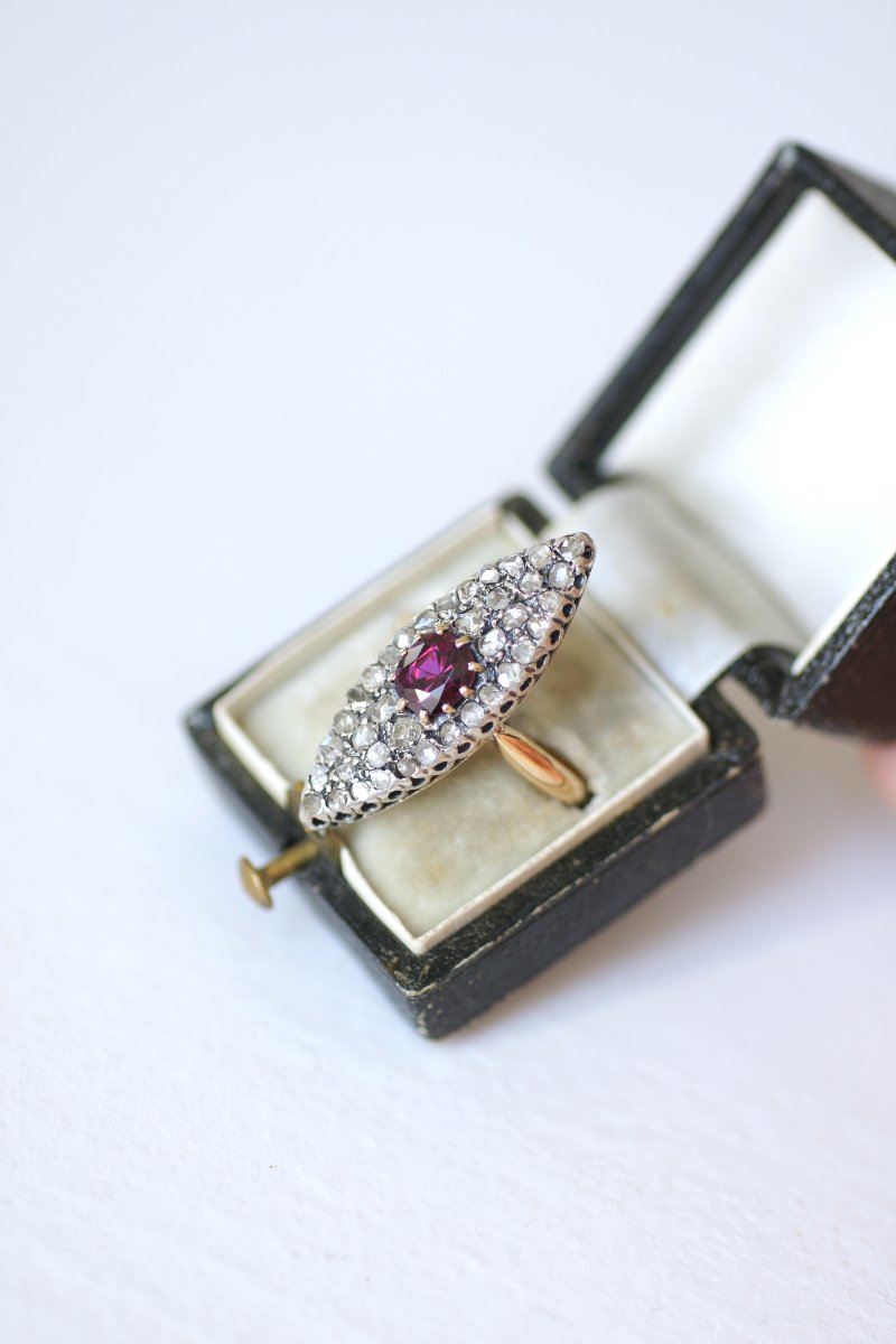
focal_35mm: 105
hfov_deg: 13.0
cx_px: 448
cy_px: 672
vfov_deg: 19.5
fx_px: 3920
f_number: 2.8
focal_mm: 70
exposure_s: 1/125
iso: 250
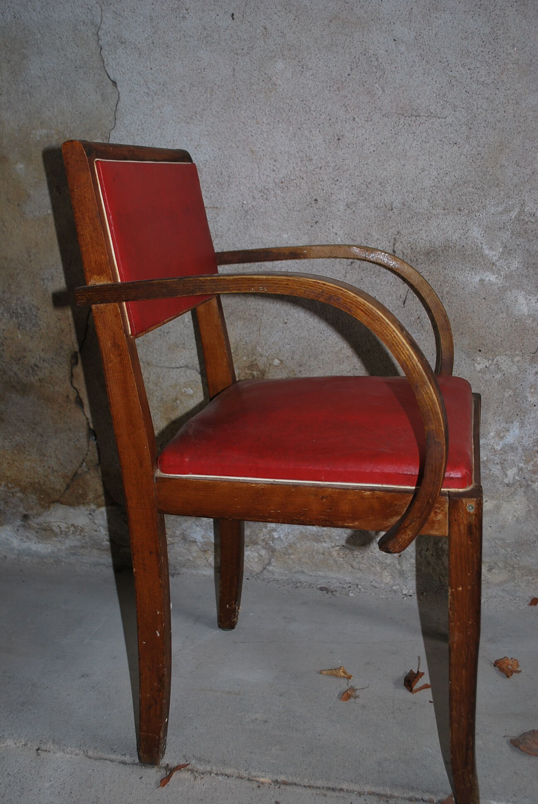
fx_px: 872
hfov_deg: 34.3
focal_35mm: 39
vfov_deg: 49.5
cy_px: 402
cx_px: 269
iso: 200
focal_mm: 26
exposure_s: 1/60
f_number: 4.2
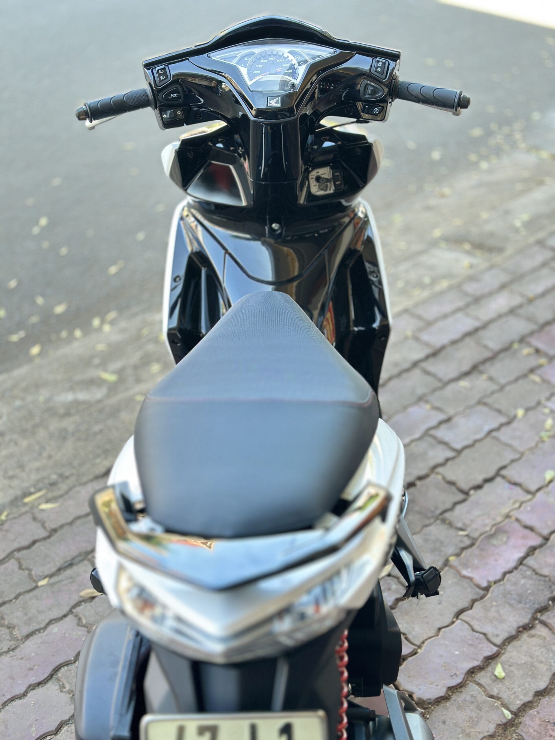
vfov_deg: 39.7
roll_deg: -0.3
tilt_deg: -35.3
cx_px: 278
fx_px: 1026
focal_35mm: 48
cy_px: 370
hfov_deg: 30.3
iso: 100
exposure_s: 1/121
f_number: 1.78
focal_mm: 6.86
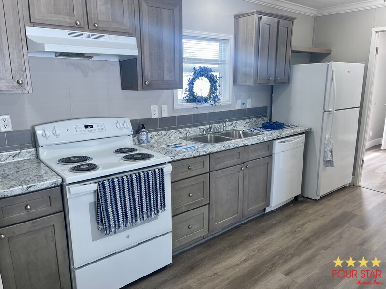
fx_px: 279
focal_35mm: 25
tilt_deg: -13.1
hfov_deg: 69.4
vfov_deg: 54.9
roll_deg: -0.1
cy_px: 144
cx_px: 193
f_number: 1.6
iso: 64
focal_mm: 5.1
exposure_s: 1/60
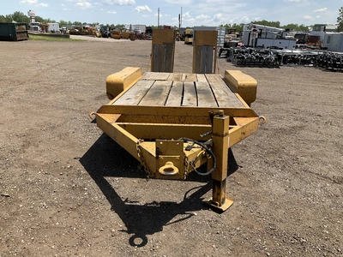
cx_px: 172
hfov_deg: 61.7
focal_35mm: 29
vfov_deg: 48.2
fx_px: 287
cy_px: 128
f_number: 1.8
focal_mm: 3
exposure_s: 1/1626
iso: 25
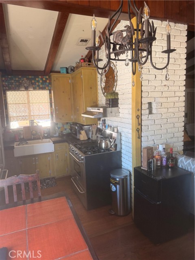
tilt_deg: -8.7
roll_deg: +1.6
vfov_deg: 71.6
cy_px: 130
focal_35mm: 24
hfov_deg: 56.8
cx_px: 98
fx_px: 180
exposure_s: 1/60
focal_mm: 6.76
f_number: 1.78
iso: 160
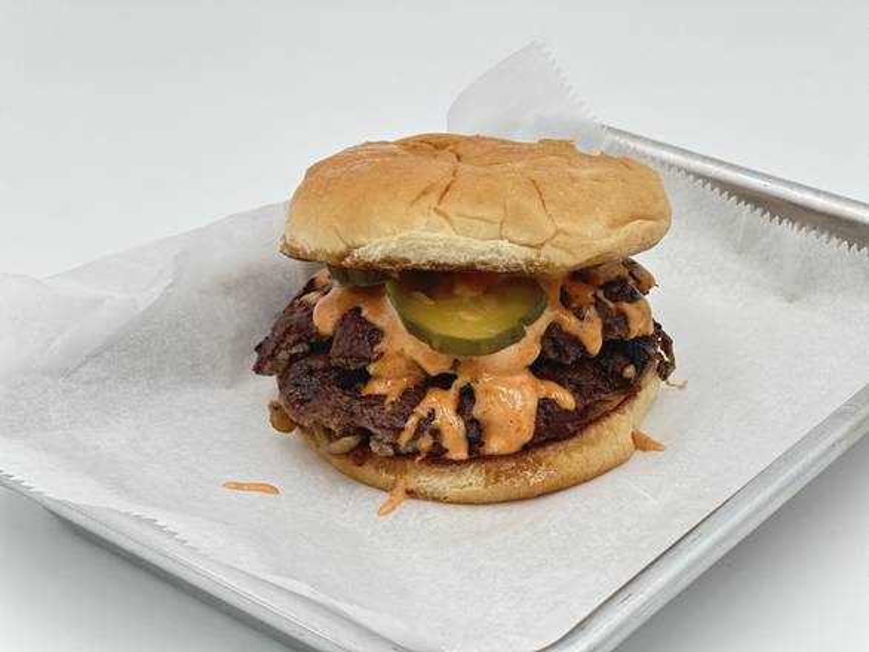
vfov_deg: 19.2
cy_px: 326
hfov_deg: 25.3
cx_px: 434
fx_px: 1934
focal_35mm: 77
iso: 32
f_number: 2.8
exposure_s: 1/121
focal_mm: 9
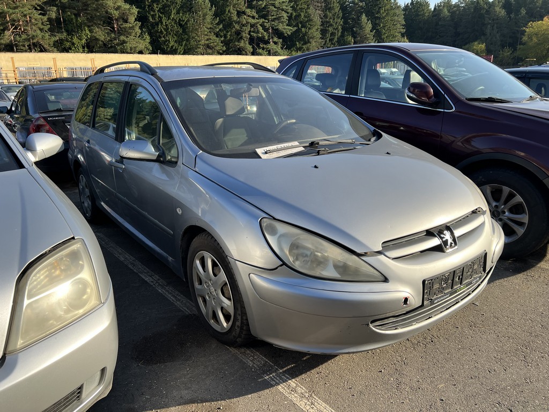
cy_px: 206
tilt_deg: -15.2
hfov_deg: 67.3
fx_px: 412
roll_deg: +0.2
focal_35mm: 26
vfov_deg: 53.1
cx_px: 274
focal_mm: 5.7
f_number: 1.5
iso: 50
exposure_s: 1/1511
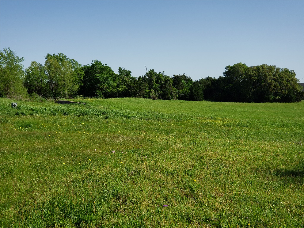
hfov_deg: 36.8
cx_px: 152
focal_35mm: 52
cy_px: 114
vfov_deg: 28.0
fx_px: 457
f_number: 2.4
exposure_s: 1/771
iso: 32
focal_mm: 6
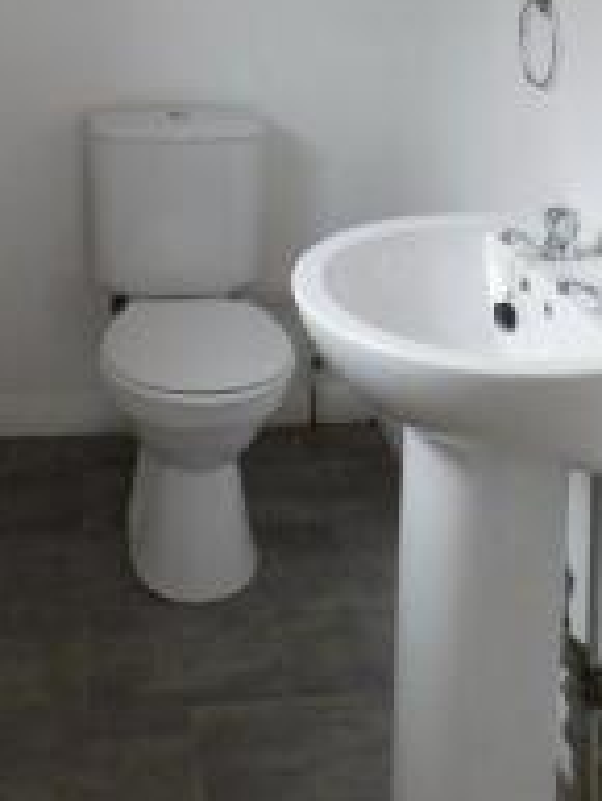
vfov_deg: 33.0
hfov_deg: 27.9
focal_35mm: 52
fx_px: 1204
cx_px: 199
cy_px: -44
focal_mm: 4
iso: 180
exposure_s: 1/30
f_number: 3
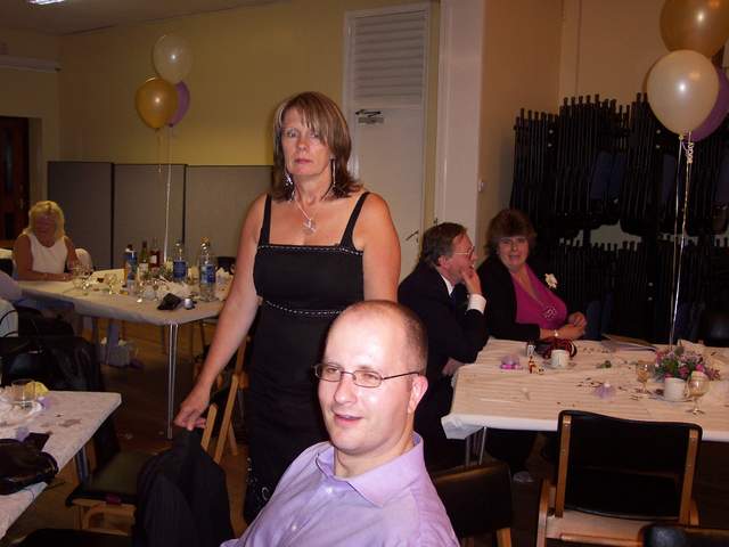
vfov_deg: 37.7
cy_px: 274
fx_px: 800
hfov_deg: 49.0
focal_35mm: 38
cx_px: 364
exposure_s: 1/30
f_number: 2.8
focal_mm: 8
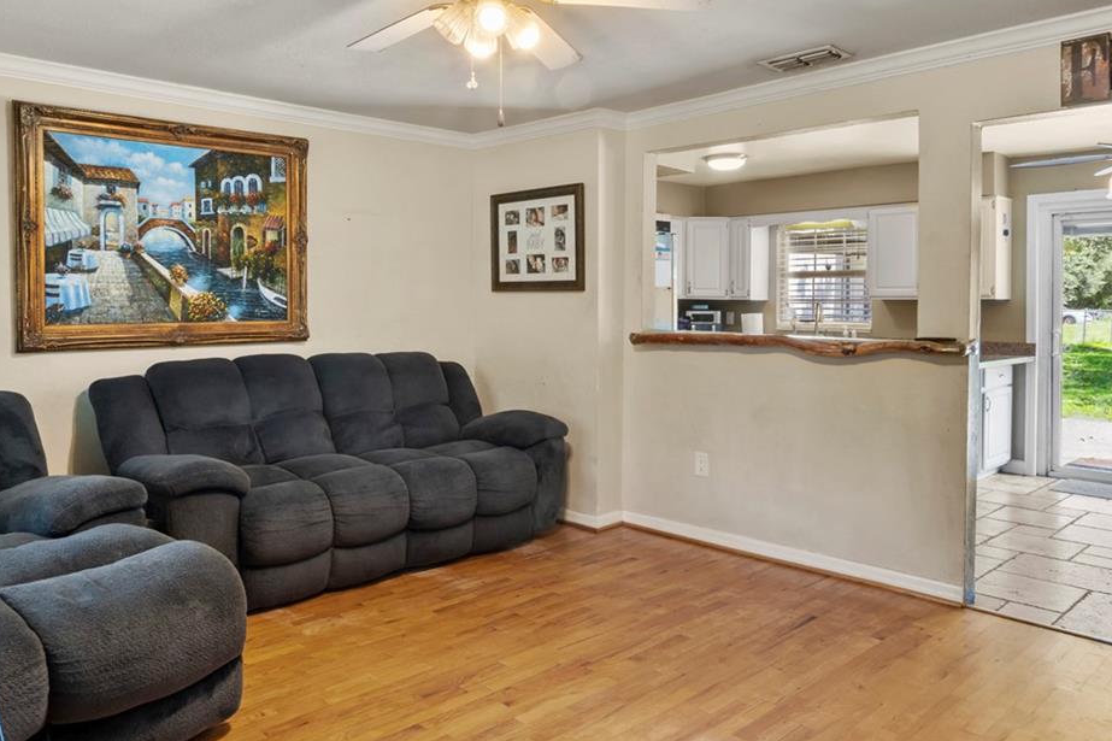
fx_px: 803
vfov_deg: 49.1
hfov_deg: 69.3
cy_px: 286
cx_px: 516
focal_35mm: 26
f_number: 14
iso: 200
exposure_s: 1.6
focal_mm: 10
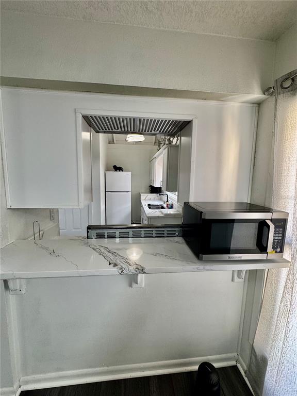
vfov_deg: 102.1
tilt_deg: -8.3
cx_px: 148
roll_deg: -1.7
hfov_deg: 85.7
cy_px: 198
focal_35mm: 14
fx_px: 160
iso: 160
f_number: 2.2
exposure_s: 1/60
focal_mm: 2.22
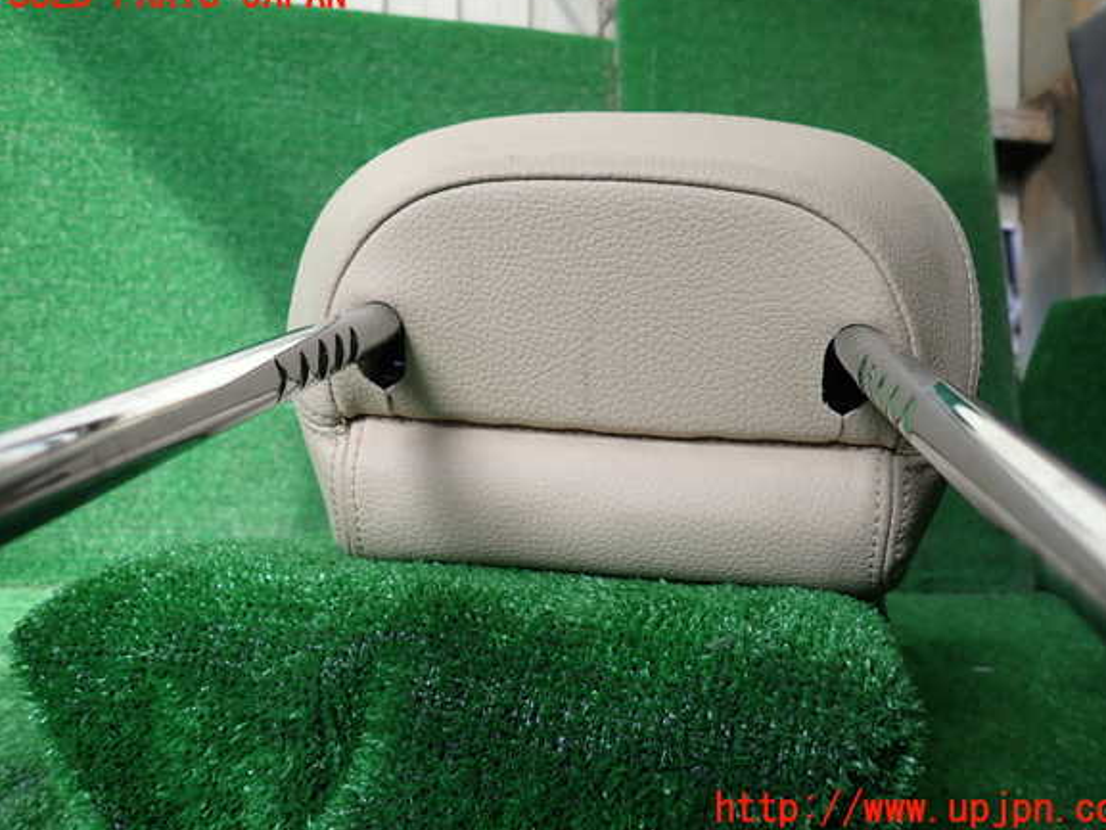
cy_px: 403
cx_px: 573
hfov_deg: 67.3
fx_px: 831
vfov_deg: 53.1
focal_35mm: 26
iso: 100
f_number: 2
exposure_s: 1/200
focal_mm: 4.5
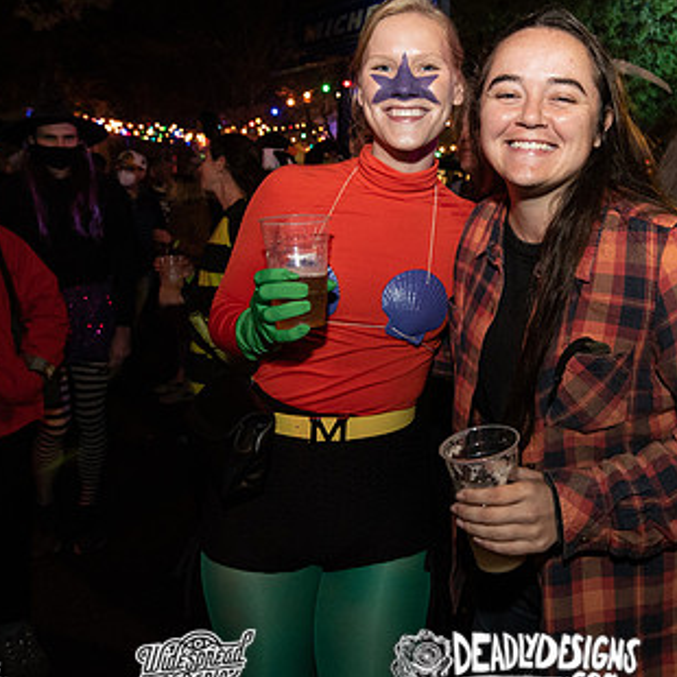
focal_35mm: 26
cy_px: 226
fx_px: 575
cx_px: 459
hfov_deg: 59.3
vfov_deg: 59.5
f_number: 3.5
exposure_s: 1/60
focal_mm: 14
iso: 2000
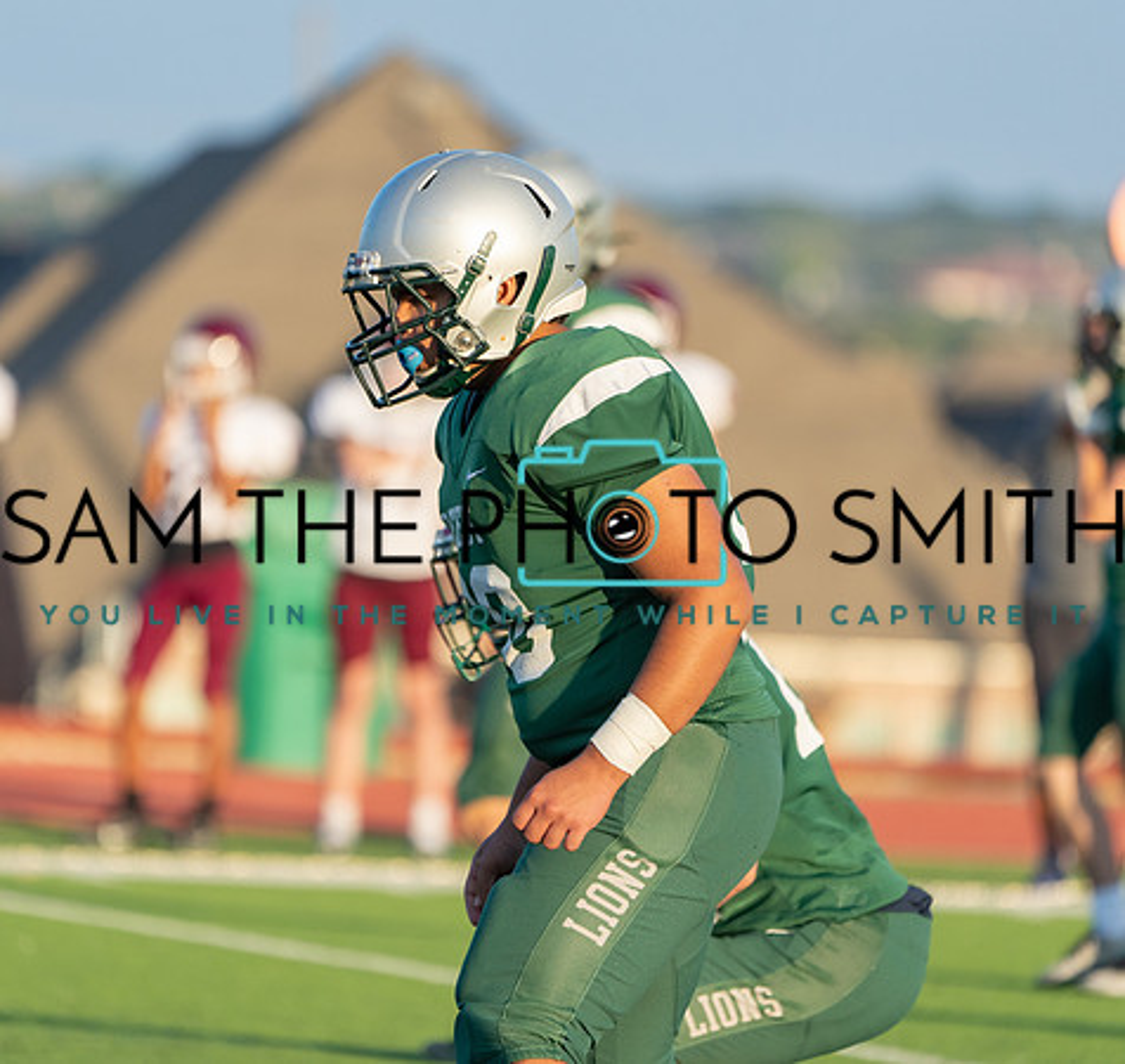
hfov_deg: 3.6
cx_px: 534
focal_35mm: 506
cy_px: 534
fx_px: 18088
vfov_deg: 3.4
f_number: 5.6
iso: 640
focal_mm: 400
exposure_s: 1/1250
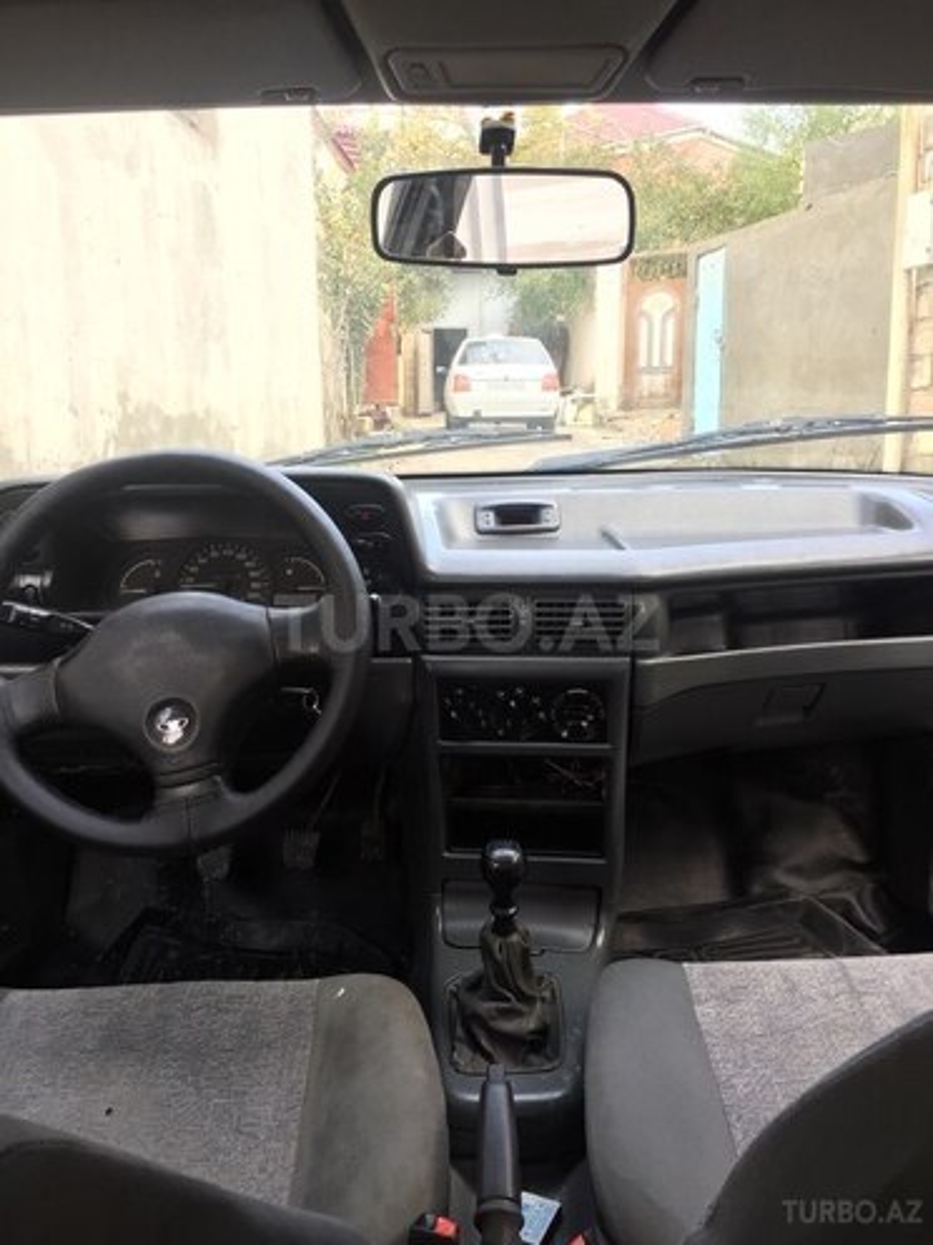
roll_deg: +0.9
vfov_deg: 61.7
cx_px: 466
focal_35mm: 29
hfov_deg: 48.2
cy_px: 622
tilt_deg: -10.1
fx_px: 1042
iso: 40
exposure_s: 1/50
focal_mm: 4.15
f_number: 2.2
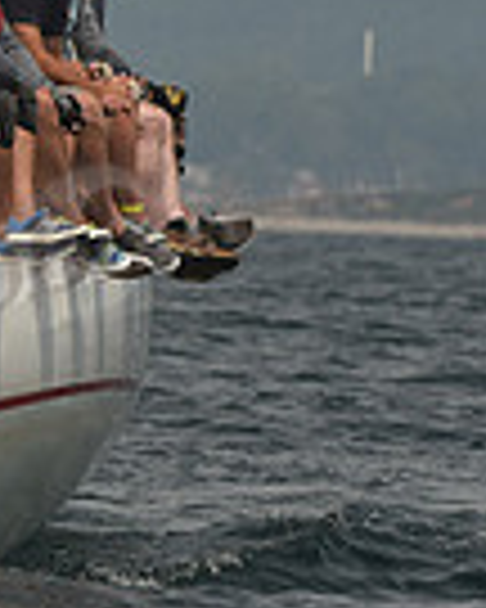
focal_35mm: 1612
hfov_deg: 1.0
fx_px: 28983
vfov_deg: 1.2
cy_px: 88
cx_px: -490
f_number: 9
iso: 250
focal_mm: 400
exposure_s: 1/800
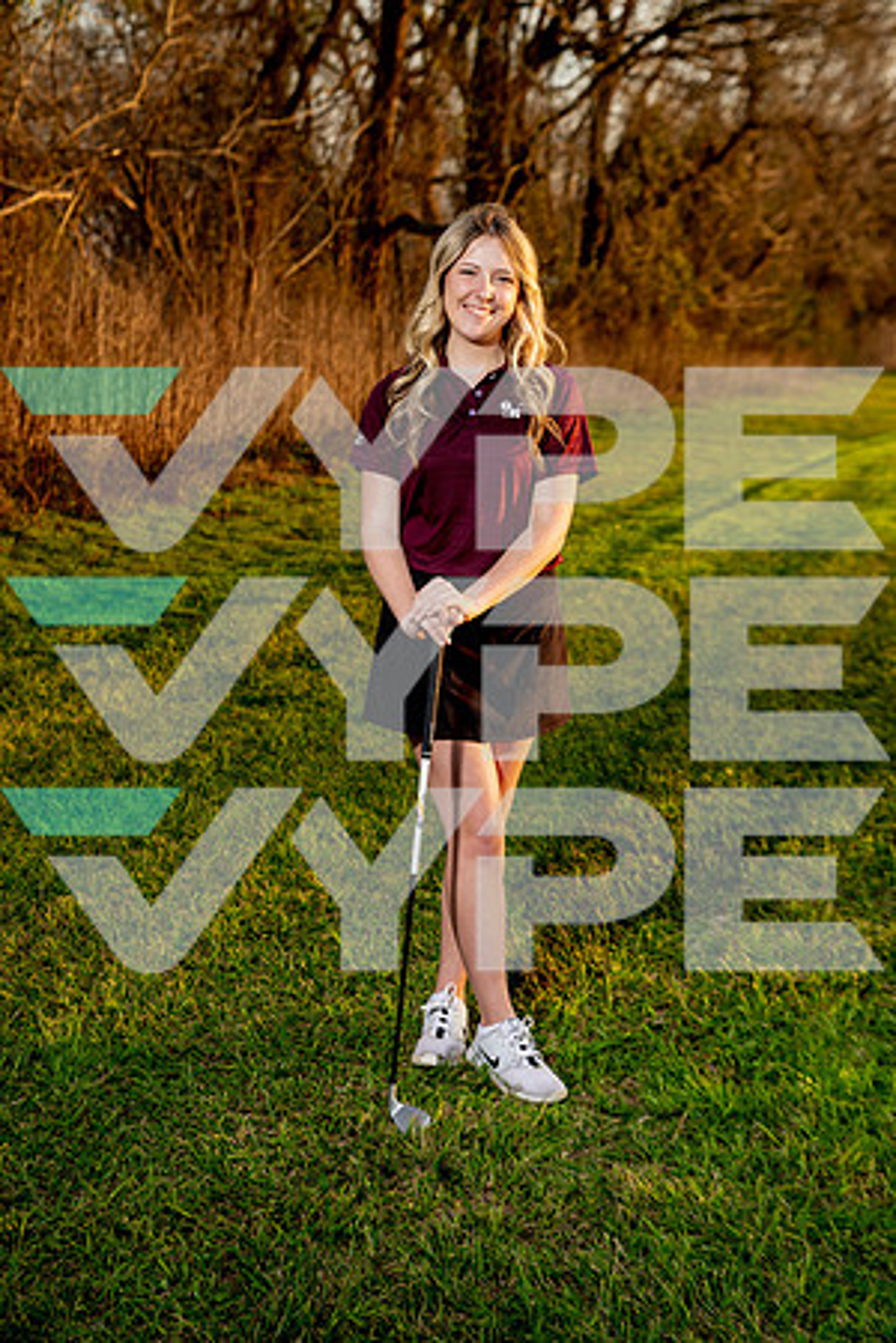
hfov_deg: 24.2
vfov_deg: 35.6
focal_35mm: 56
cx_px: 448
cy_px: 672
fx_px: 2091
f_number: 4
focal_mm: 56
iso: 100
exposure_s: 1/250
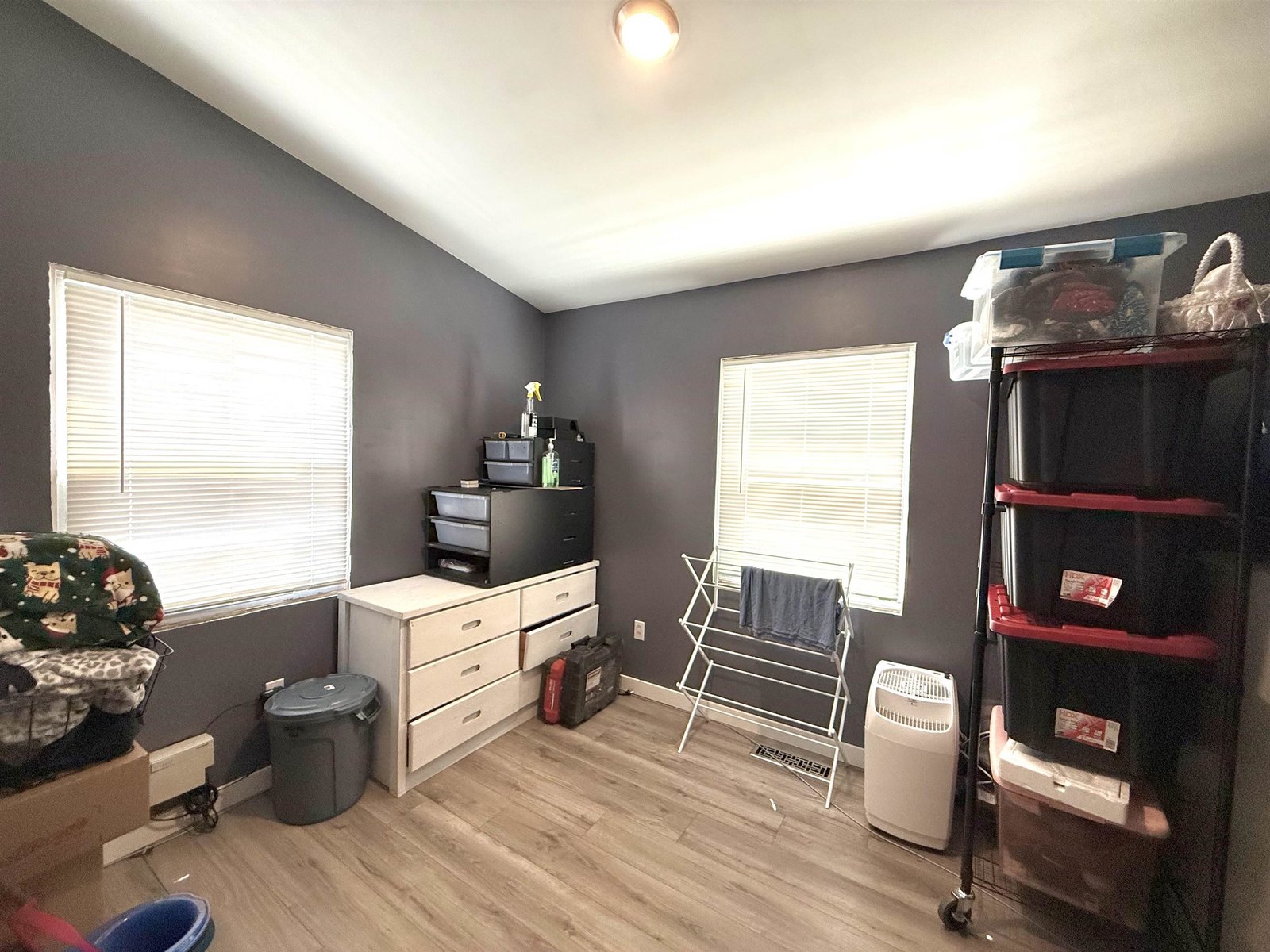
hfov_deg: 102.1
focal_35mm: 14
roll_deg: -1.4
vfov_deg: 85.7
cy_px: 476
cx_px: 635
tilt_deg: -1.9
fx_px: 514
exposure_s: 1/120
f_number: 2.2
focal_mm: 2.22
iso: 250
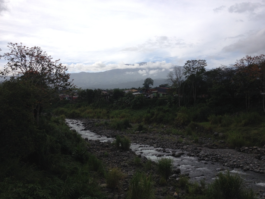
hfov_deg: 52.6
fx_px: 268
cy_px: 100
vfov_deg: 40.7
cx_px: 132
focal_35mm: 35
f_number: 2.4
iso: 50
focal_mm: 4.28
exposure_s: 1/1534
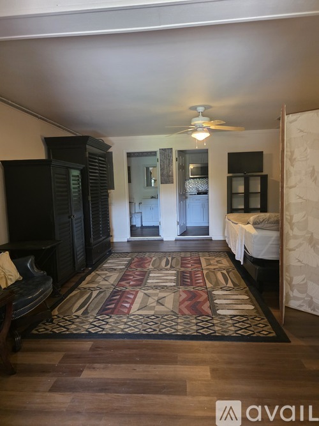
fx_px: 283
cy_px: 213
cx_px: 160
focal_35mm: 23
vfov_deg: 73.9
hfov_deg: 58.9
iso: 1000
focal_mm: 6.3
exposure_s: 1/120
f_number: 1.7
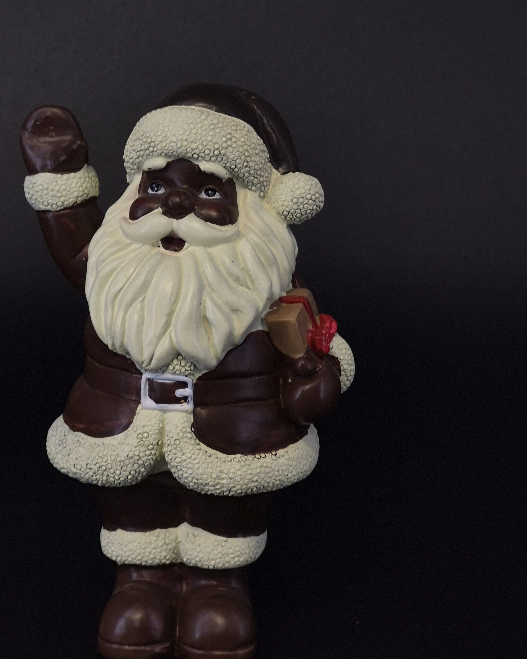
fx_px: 2047
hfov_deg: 14.7
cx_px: 195
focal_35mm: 105
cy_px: 296
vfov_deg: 18.3
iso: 64
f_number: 2.4
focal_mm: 7
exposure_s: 1/50
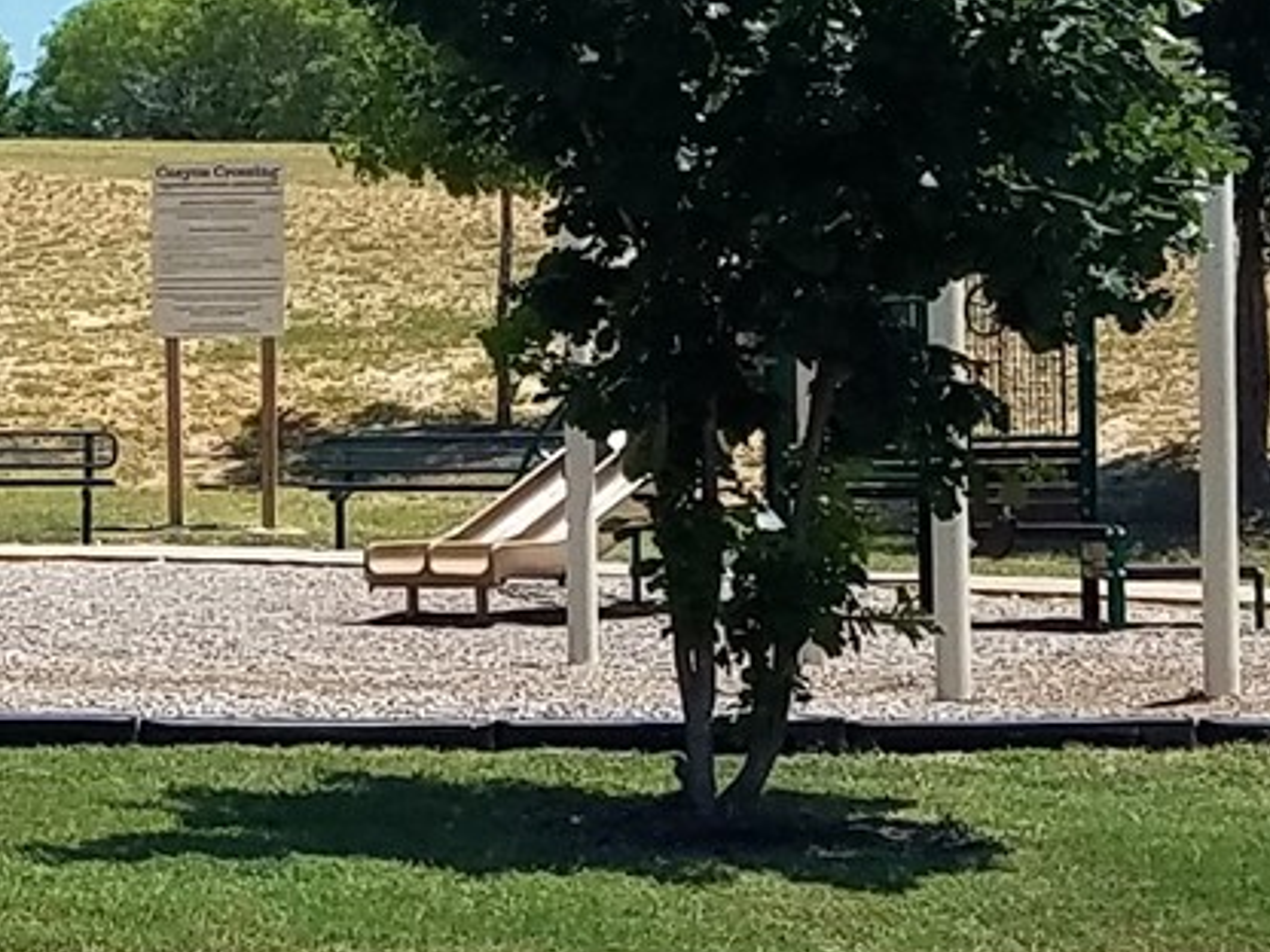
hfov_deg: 19.1
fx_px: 3302
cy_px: 192
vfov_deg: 16.3
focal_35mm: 90
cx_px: -641
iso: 40
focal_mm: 4.2
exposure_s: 1/2600
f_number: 1.7
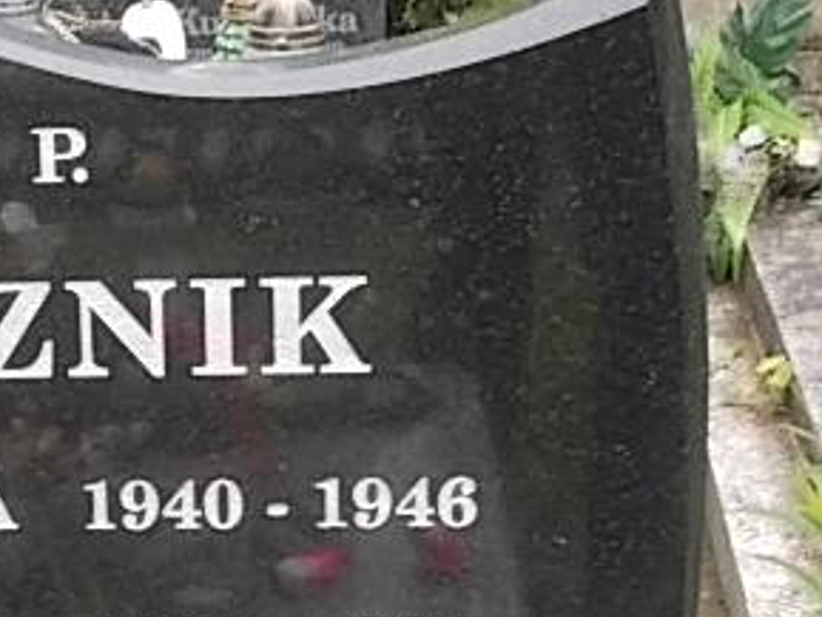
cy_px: 498
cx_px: -40
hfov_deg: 16.9
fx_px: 2684
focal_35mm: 113
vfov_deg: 13.1
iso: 80
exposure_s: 1/50
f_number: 3.6
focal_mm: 7.2
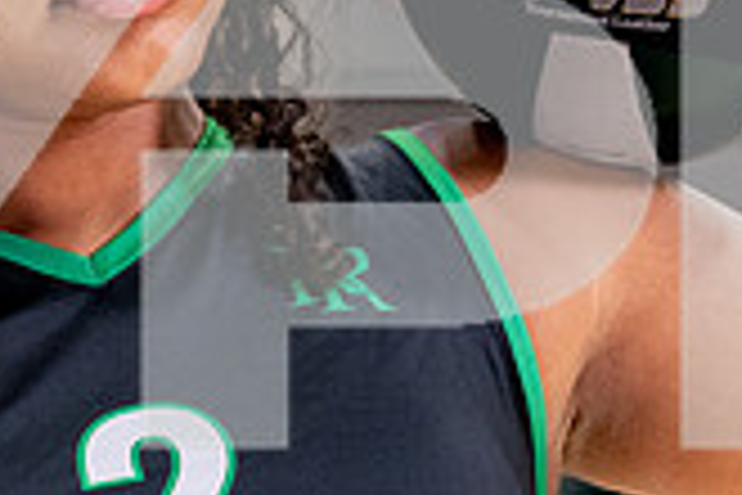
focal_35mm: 159
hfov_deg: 12.8
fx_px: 3277
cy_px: 205
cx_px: 25
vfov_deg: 8.6
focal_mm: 43
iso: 2500
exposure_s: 1/80
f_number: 7.1
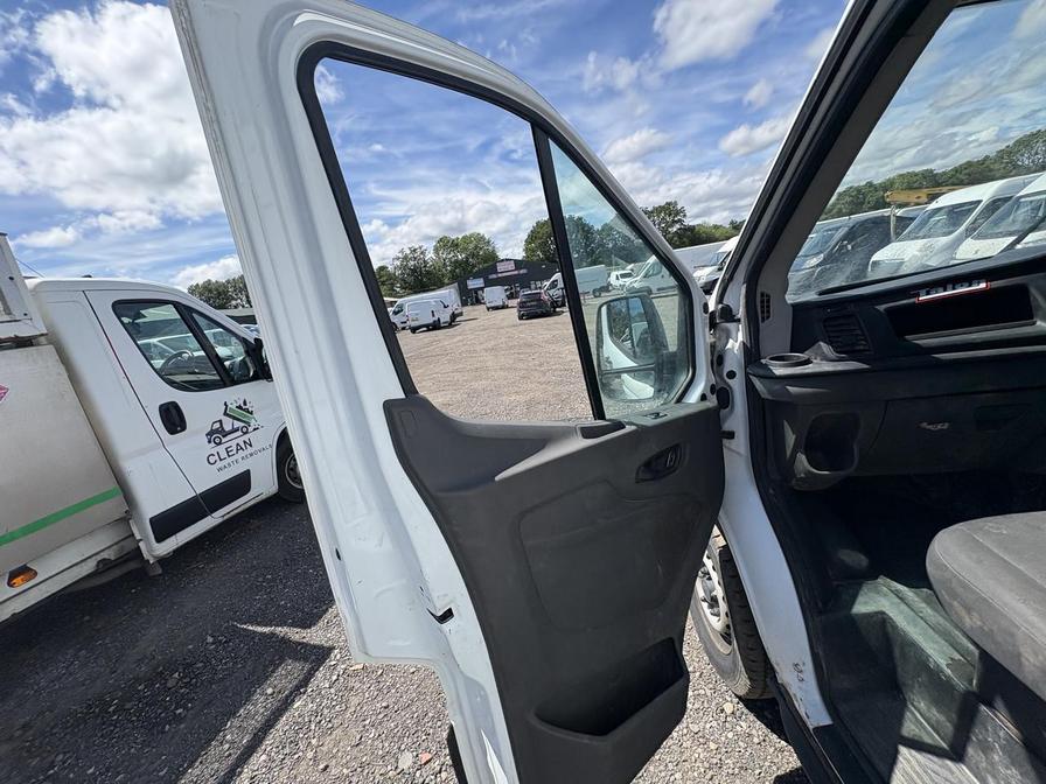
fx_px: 423
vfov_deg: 85.7
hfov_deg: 102.1
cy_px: 392
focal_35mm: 14
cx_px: 523
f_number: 2.2
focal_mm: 2.22
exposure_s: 1/1567
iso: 64
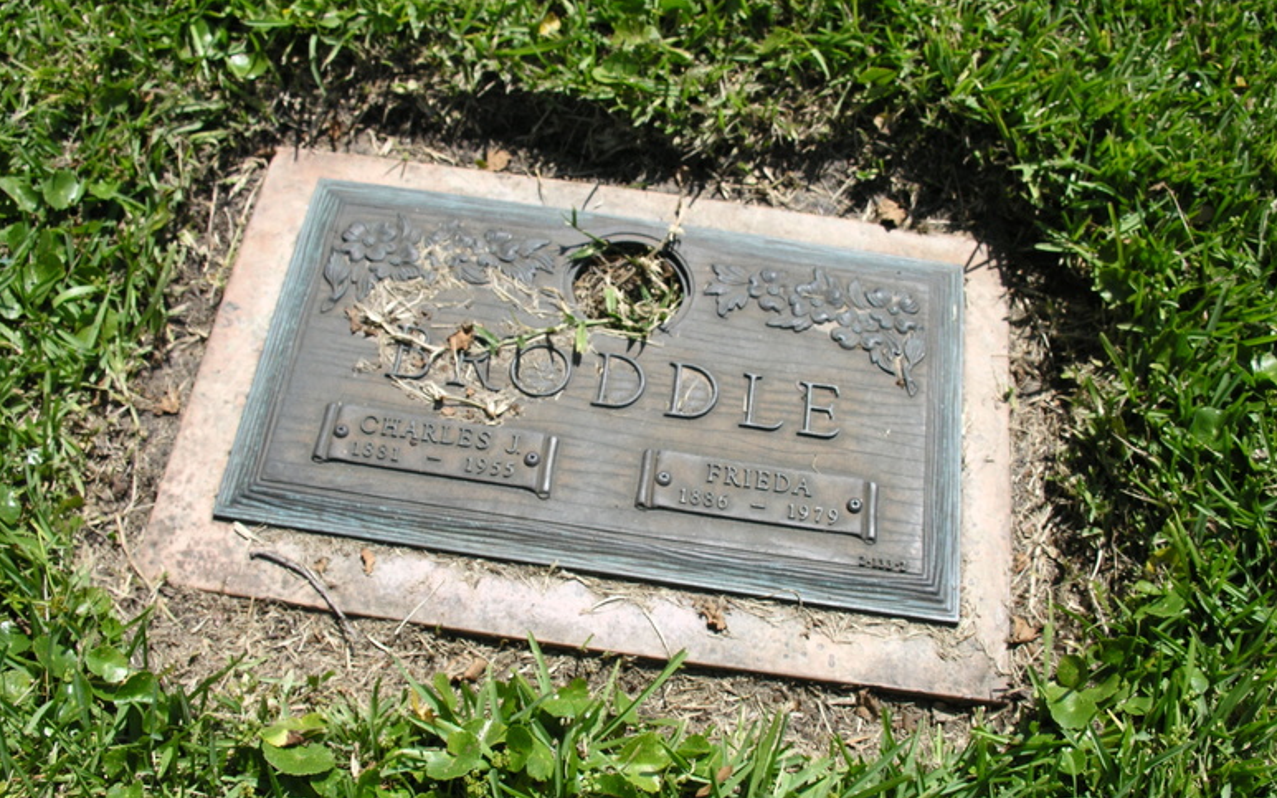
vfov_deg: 33.5
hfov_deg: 51.5
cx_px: 646
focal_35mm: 38
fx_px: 1322
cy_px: 444
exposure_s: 1/355
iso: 50
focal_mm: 8.9
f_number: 5
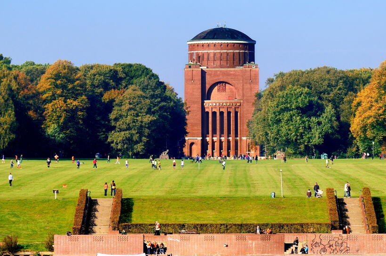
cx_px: 219
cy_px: 112
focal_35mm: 340
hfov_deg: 6.1
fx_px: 3638
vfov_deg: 4.0
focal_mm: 155
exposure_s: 1/400
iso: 200
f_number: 8
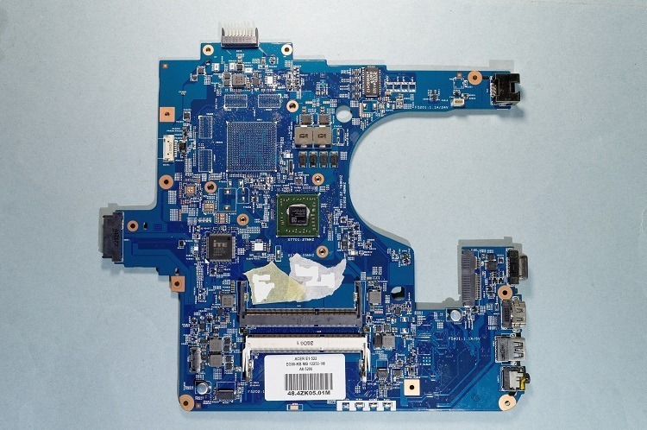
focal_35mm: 33
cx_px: 324
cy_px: 215
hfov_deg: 57.3
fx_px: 592
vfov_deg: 39.9
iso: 100
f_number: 8
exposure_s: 1/6
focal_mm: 22
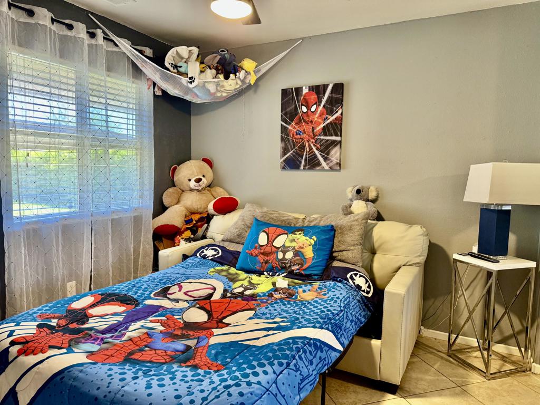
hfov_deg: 71.6
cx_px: 270
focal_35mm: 24
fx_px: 374
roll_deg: -1.3
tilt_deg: -6.3
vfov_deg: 56.8
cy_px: 202
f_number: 1.78
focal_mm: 6.76
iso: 200
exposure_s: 1/60
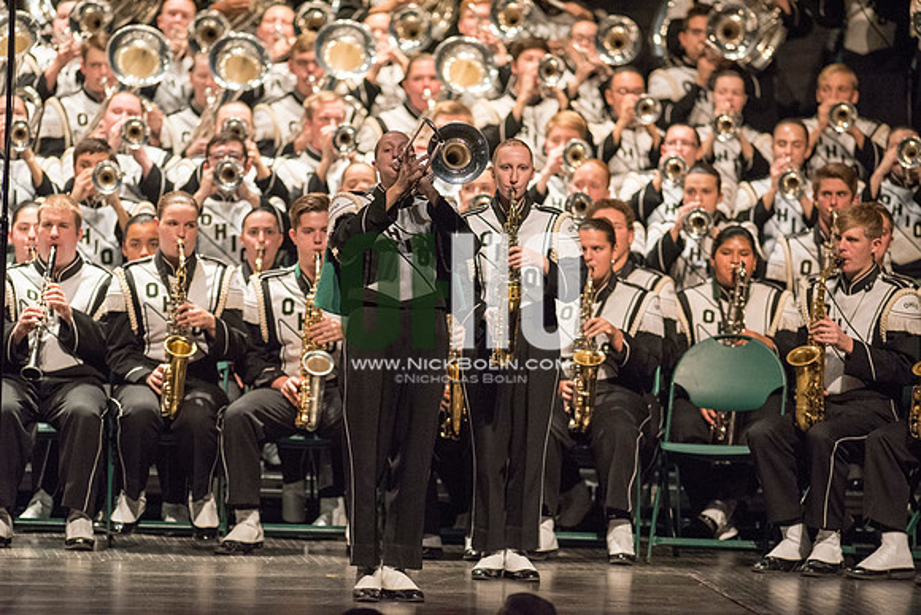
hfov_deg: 6.9
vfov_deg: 4.6
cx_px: 460
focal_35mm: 300
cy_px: 308
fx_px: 7676
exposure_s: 1/500
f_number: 2.8
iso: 4000
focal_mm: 300
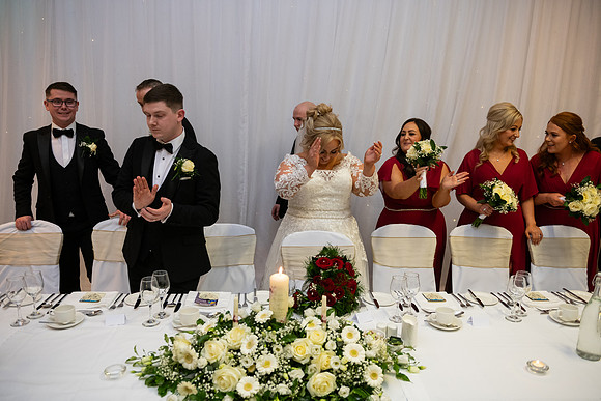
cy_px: 200
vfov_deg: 45.0
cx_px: 300
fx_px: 484
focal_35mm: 29
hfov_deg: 63.6
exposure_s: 1/160
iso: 800
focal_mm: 29
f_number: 3.5
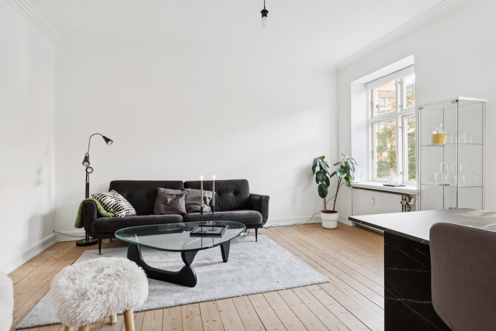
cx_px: 248
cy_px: 166
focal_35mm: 19
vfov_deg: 64.6
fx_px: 262
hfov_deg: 86.9
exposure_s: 1/13
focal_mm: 19
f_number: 10
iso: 1000
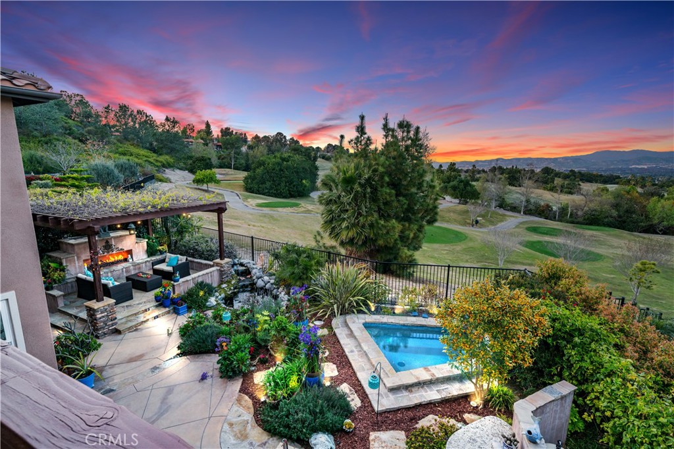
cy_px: 224
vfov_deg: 73.7
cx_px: 337
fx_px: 299
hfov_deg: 96.8
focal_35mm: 16
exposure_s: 1/10
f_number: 8
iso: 250
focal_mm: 16
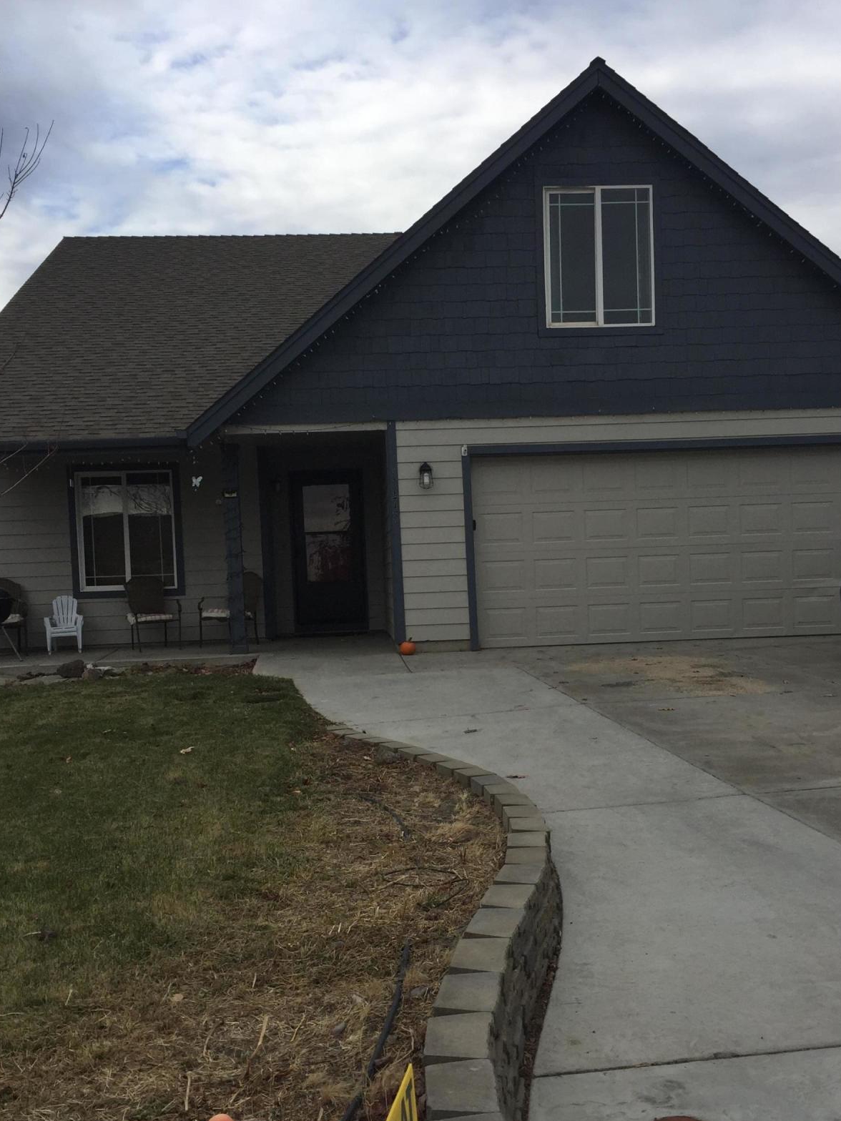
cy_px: 622
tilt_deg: -2.8
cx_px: 426
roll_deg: +1.7
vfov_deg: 50.0
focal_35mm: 37
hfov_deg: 38.7
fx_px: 1199
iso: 32
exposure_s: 1/1364
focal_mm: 4.15
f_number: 2.2
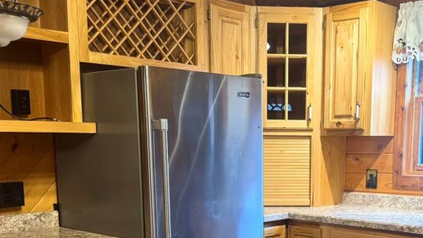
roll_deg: -0.6
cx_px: 286
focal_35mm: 54
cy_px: 231
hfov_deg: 38.0
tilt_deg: -9.8
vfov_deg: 21.5
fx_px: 606
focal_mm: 6.76
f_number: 1.78
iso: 200
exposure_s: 1/60
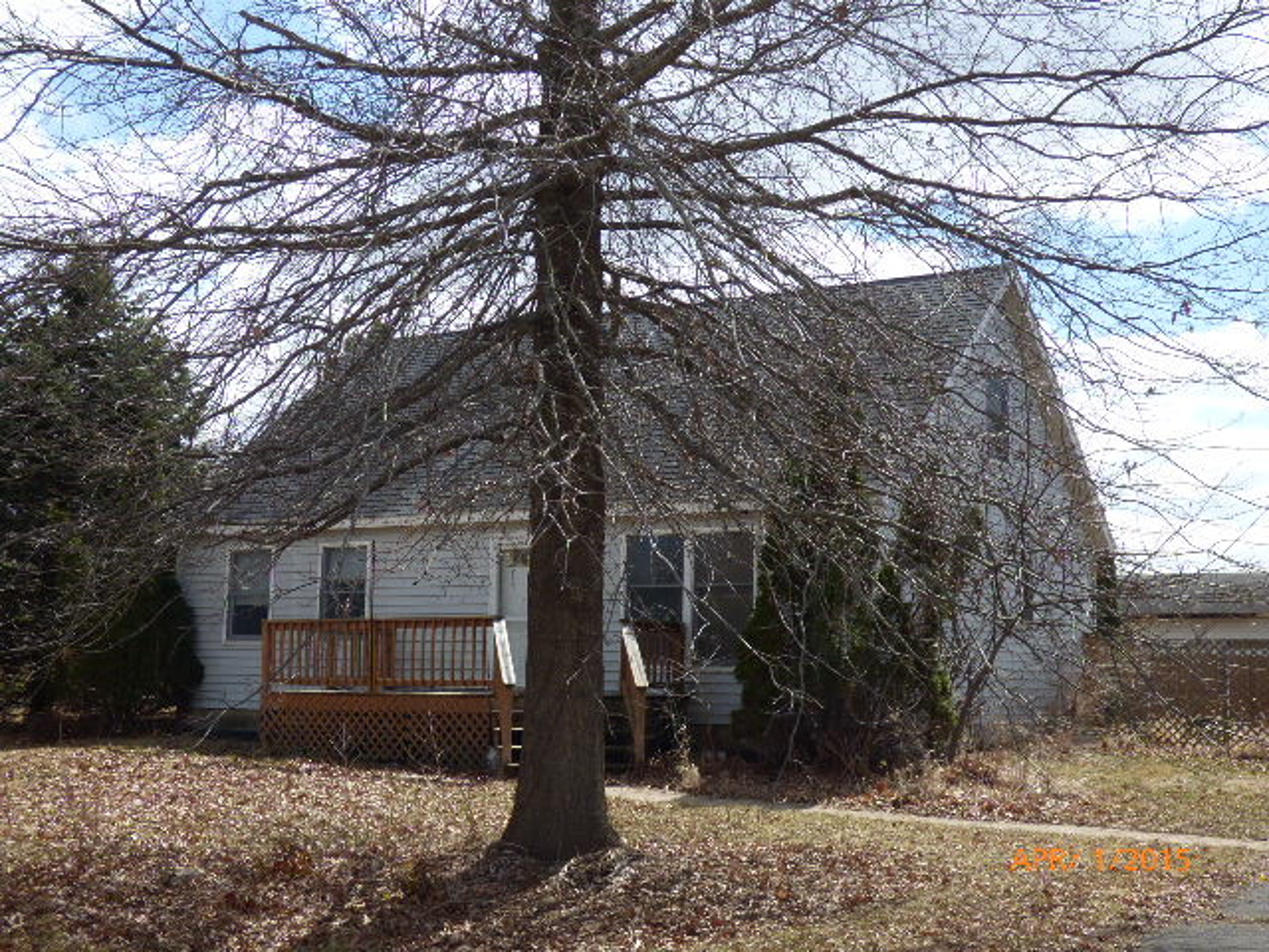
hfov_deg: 41.2
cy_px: 476
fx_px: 1686
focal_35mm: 46
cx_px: 634
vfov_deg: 31.5
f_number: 3.8
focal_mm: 8.24
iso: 100
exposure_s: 1/800
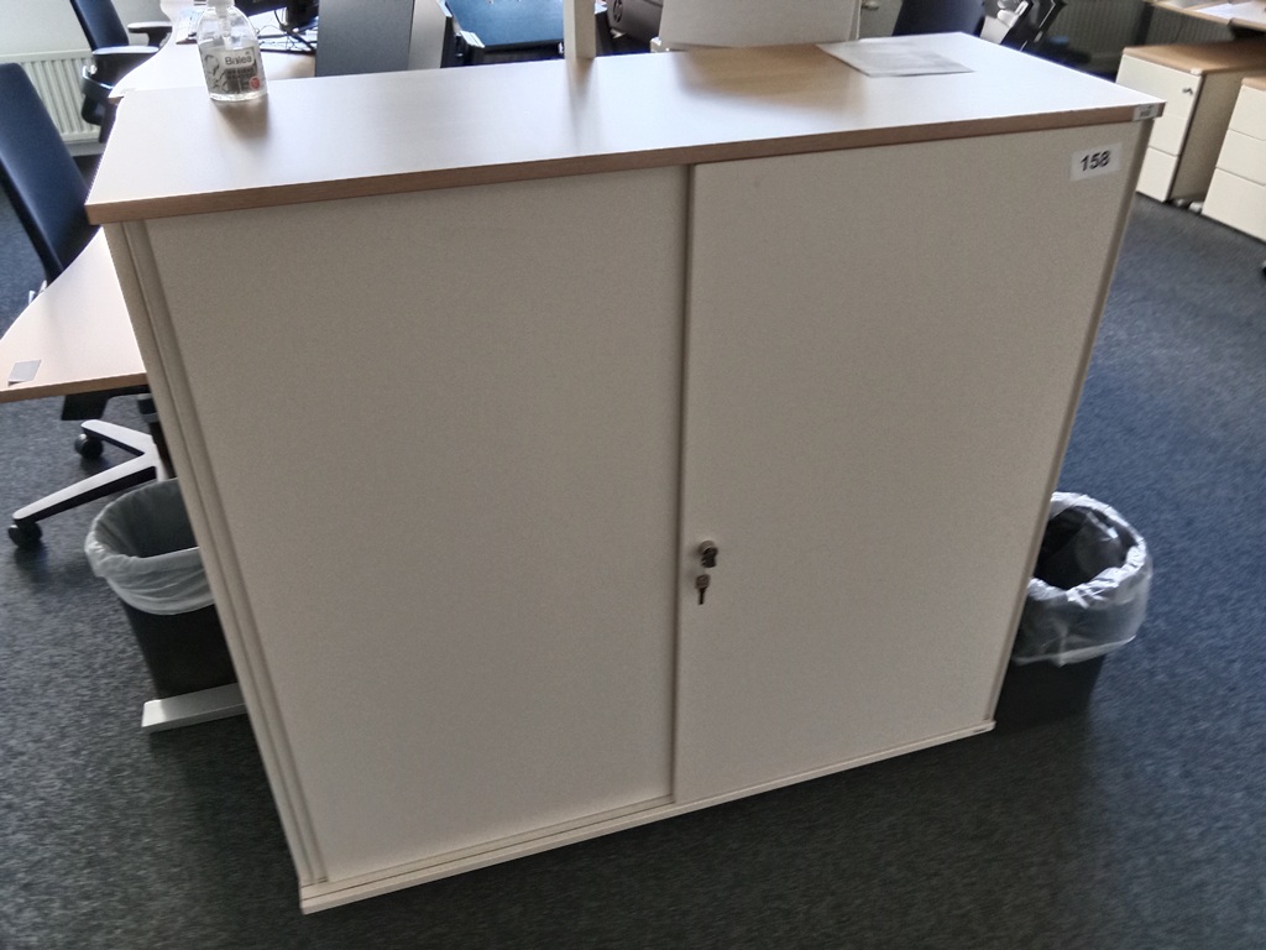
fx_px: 987
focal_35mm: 27
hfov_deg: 65.3
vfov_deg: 51.4
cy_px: 475
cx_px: 633
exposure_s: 1/33.3
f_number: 2.2
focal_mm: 3.65
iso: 507
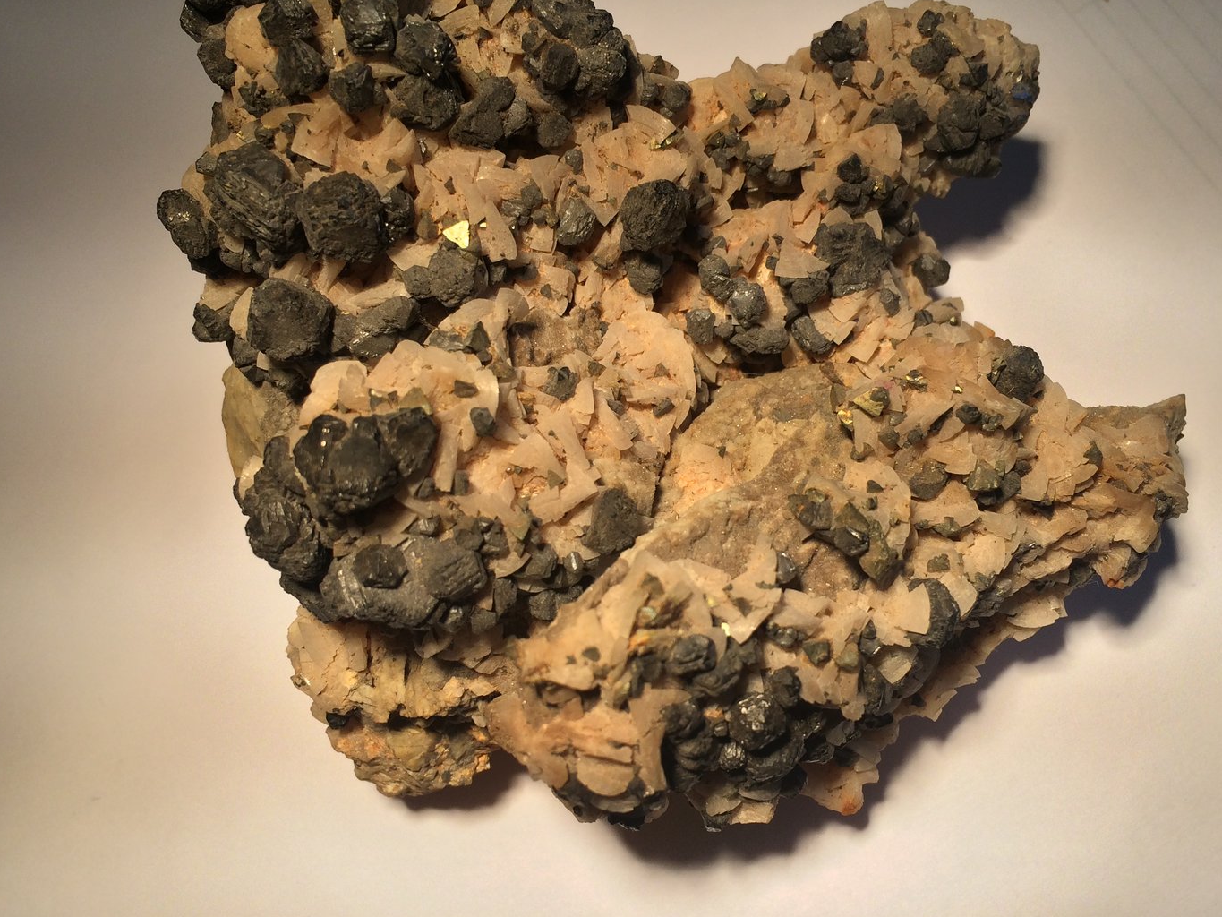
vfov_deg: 41.8
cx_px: 608
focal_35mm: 34
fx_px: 1200
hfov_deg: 54.0
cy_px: 444
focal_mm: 4.15
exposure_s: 1/302
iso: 32
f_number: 2.2
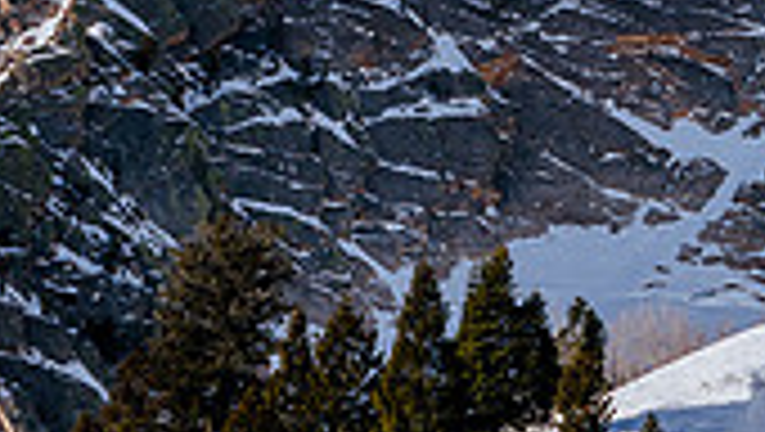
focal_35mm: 354
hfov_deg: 6.1
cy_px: -56
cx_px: 590
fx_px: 7188
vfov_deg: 3.4
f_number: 5.6
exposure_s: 1/1250
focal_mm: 66
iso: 200
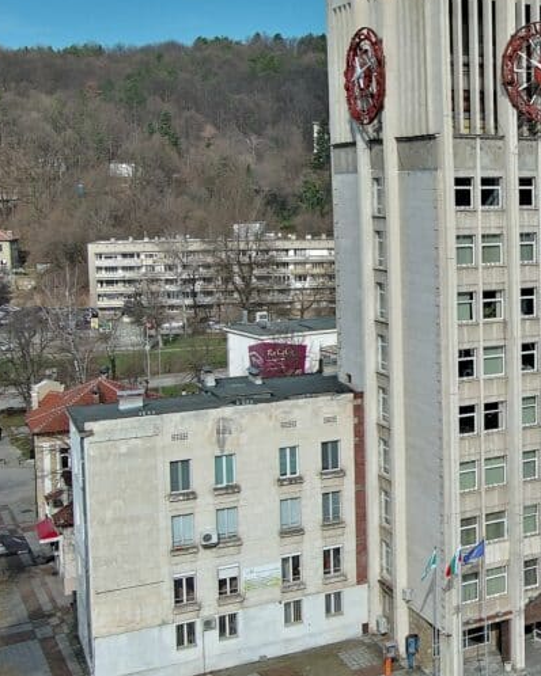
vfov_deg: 33.5
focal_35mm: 56
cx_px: 617
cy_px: 271
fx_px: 1121
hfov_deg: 24.9
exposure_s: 1/2179
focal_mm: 10.57
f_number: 2.8
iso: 102
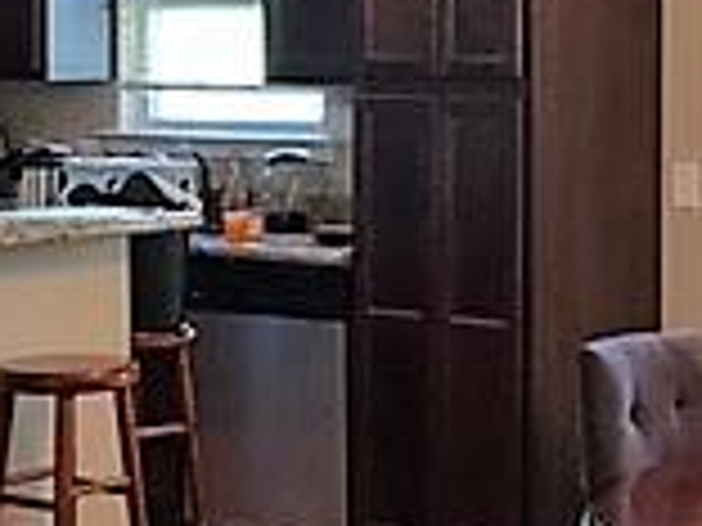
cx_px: 378
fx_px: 2413
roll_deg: -0.3
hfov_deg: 16.5
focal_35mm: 119
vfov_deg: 12.4
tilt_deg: -0.9
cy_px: 76
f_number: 2.2
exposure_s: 1/15
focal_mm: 4.15
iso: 40
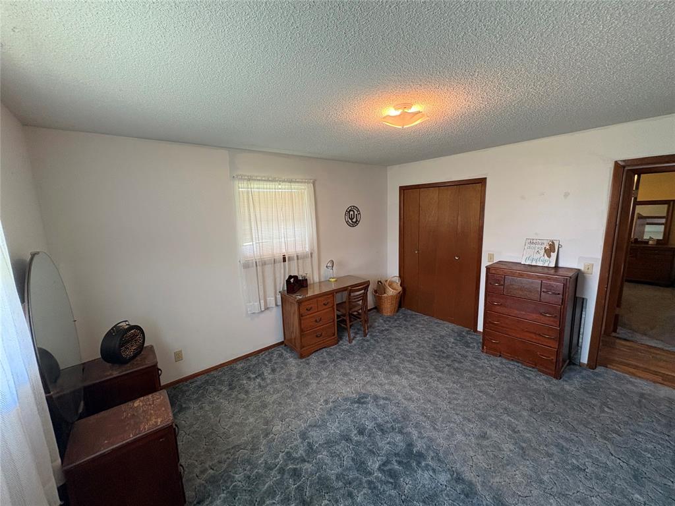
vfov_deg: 85.7
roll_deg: +2.6
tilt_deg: -8.8
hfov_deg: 102.1
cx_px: 338
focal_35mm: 14
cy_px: 253
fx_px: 273
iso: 320
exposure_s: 1/60
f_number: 2.2
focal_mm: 2.22
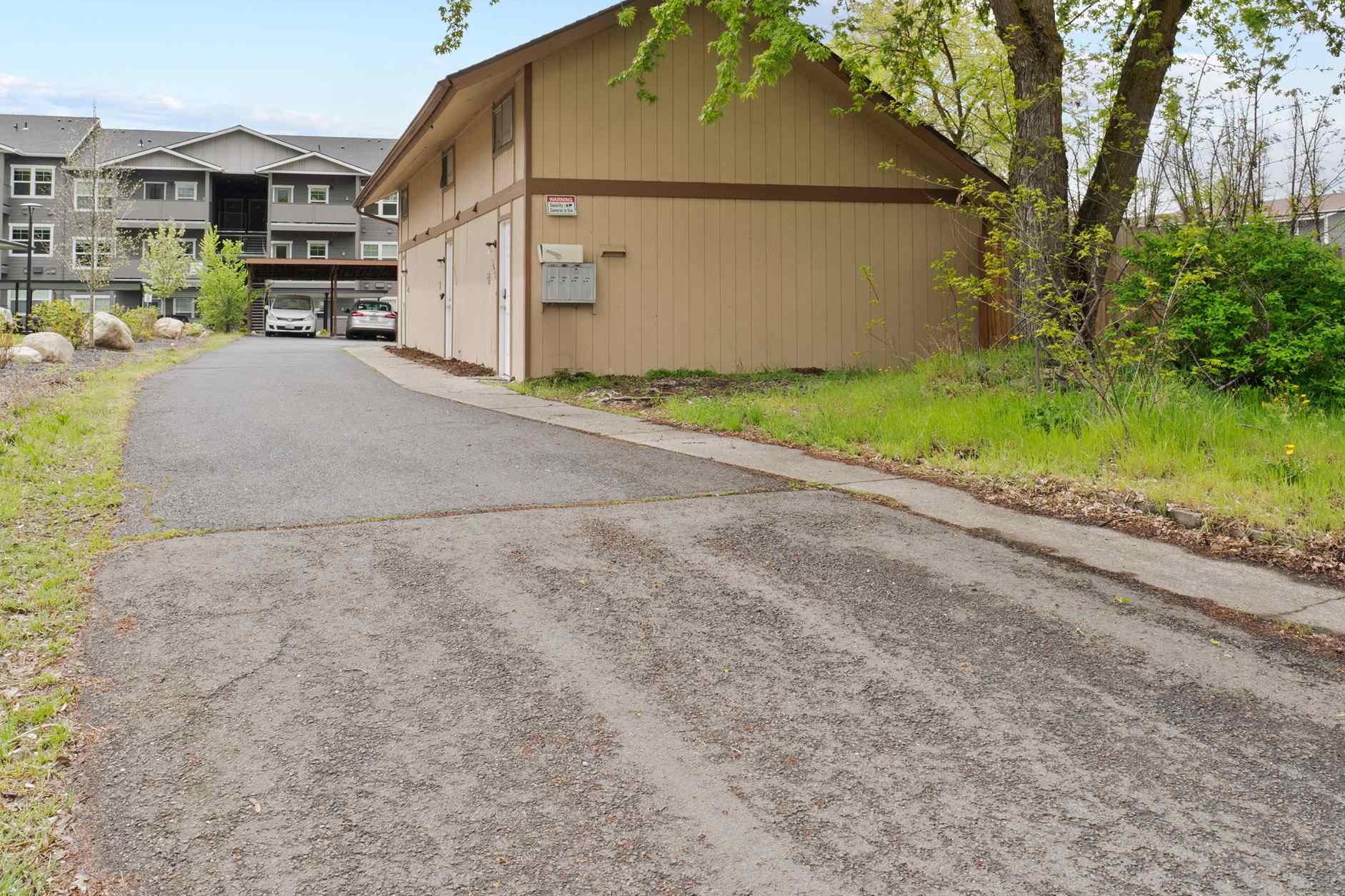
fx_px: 1158
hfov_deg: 60.2
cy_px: 184
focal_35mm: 31
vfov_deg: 40.6
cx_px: 606
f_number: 13
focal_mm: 19
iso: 400
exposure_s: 1/50
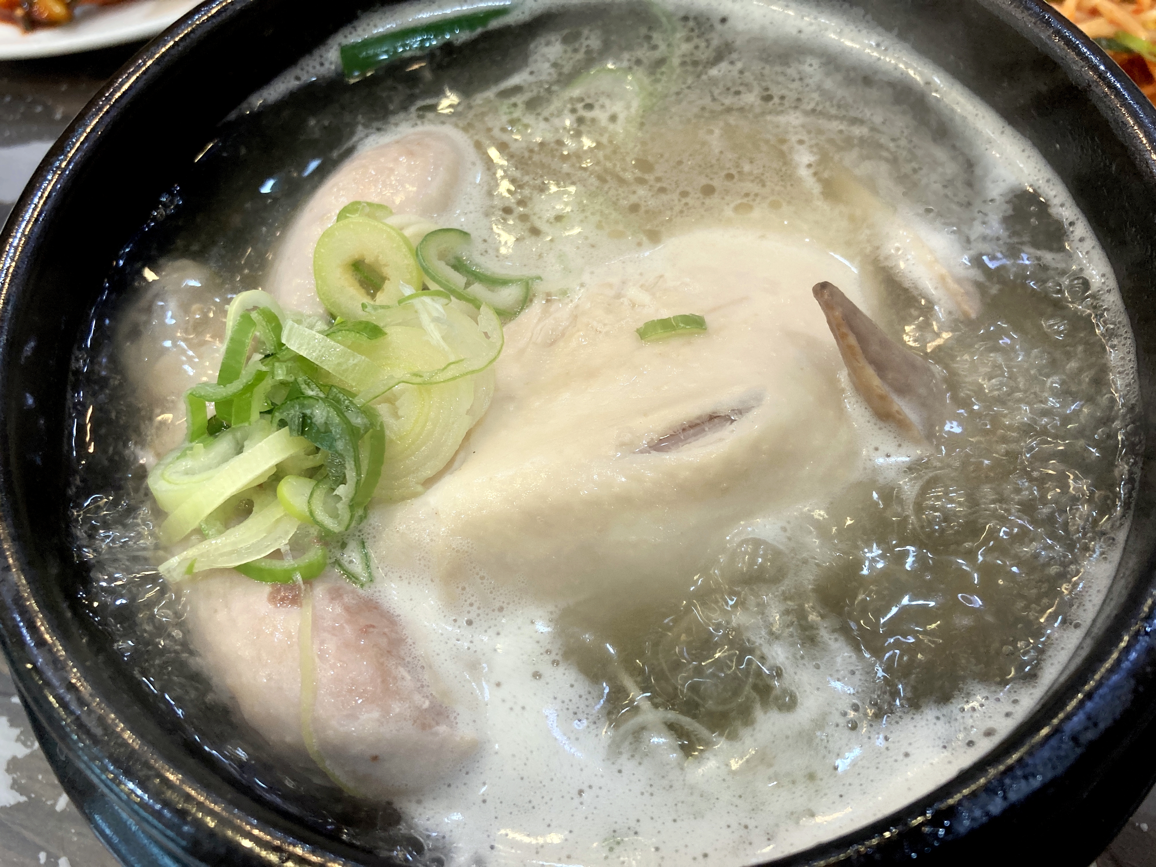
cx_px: 578
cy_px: 434
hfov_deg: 63.4
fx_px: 935
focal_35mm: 28
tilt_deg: -61.3
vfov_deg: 49.7
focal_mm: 3.99
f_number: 1.8
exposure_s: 1/60
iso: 125
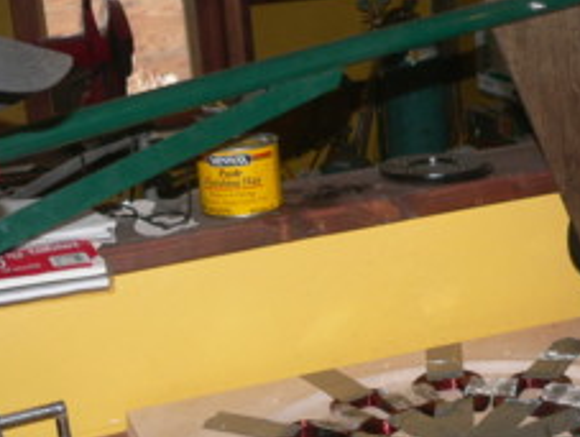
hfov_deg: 24.4
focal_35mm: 76
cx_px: 593
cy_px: 307
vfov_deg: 19.4
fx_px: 1275
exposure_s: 1/80
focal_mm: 6
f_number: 2.8
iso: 100
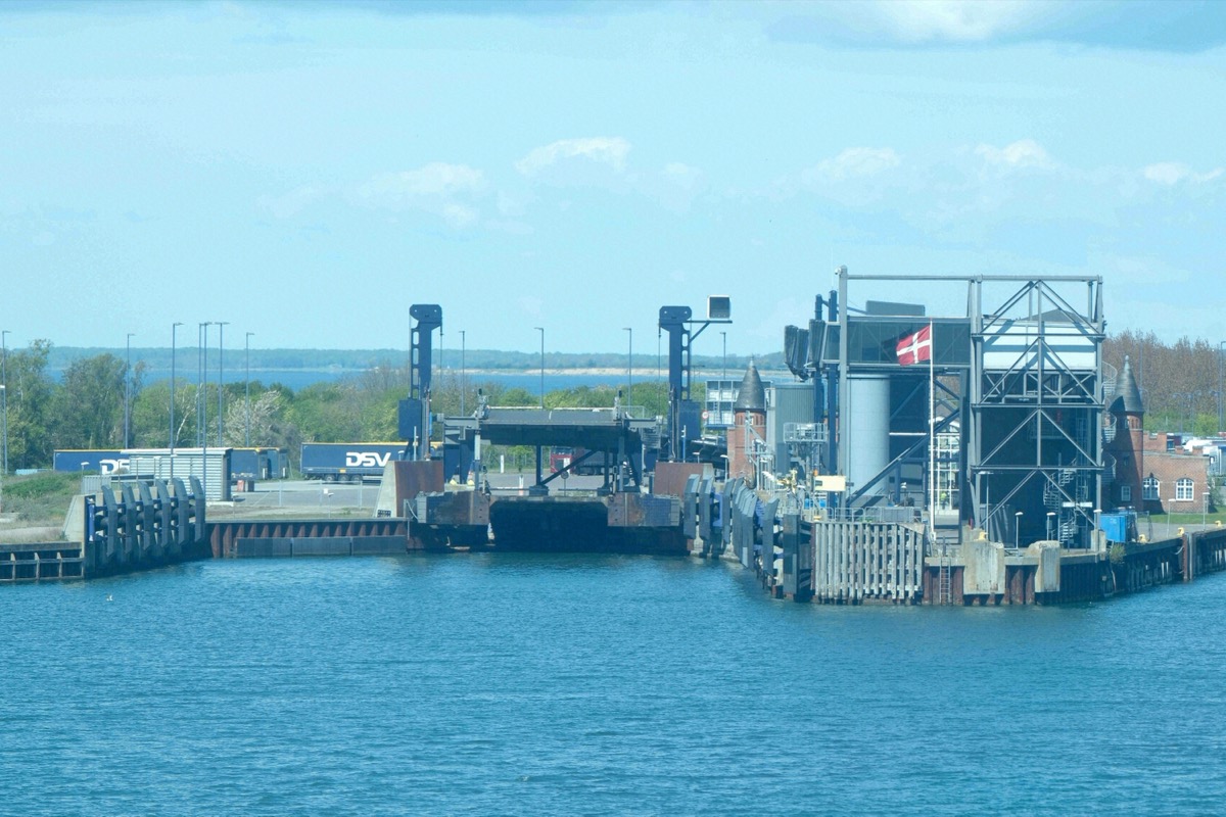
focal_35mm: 171
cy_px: 408
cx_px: 613
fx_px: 5823
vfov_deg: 8.0
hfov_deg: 12.0
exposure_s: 1/210
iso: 125
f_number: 6.4
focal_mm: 113.7
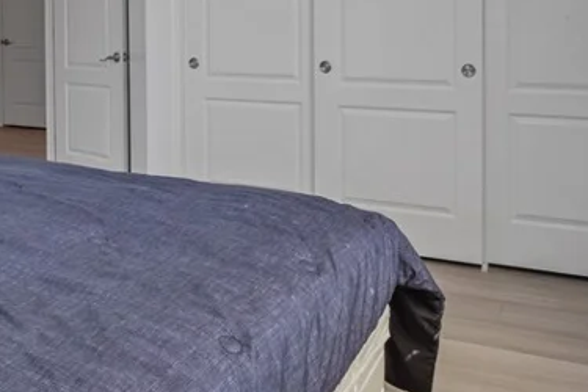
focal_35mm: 41
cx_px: 182
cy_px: 31
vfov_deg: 31.0
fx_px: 670
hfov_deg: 46.4
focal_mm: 10
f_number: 8
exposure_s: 1/20
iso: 400
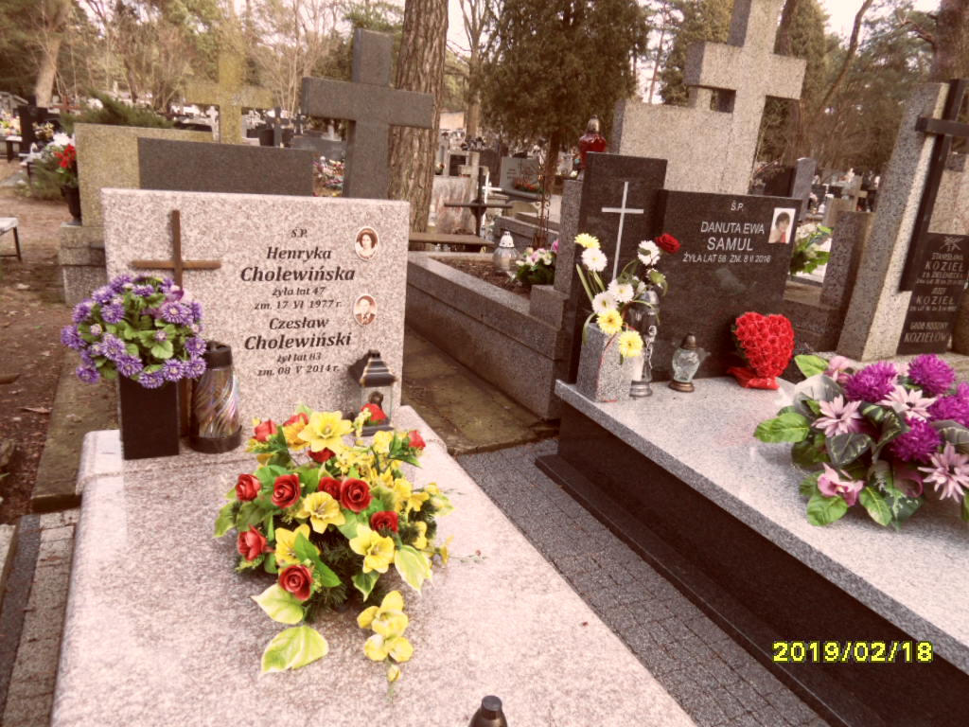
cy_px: 364
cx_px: 484
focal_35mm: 24
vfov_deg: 56.8
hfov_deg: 71.6
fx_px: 672
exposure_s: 1/90
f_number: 3.2
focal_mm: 3.9
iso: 80
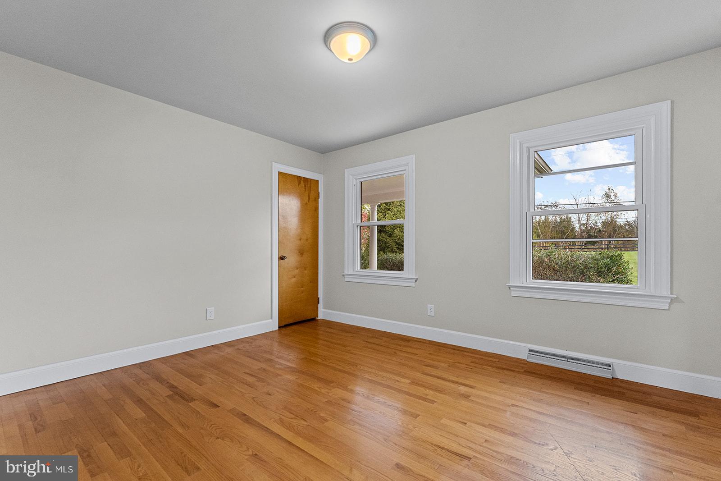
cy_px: 240
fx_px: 308
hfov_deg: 98.9
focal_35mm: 15
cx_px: 360
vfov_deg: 75.9
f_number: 7.1
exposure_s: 1/40
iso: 800
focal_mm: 15.4
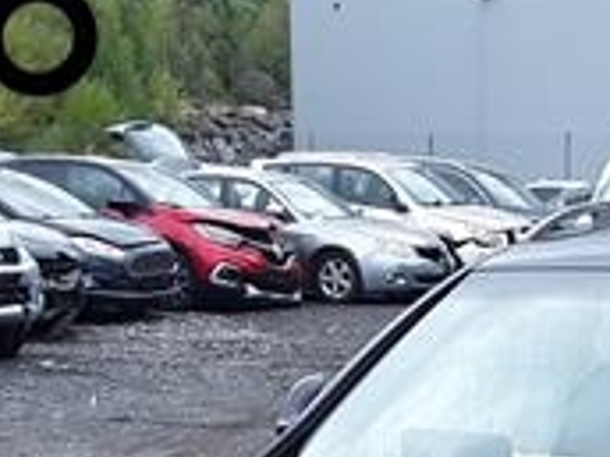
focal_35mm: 104
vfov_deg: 12.9
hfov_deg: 18.6
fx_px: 1833
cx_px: 550
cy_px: 825
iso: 40
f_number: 1.9
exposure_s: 1/170
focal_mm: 2.91
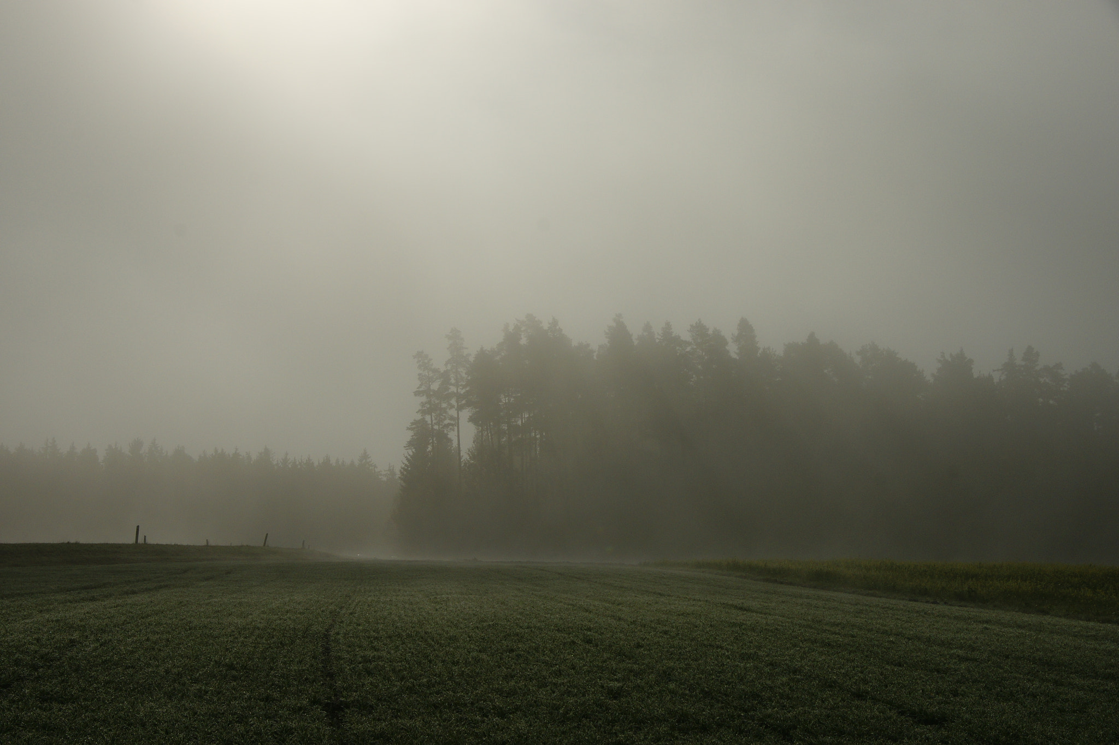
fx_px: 2098
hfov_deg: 29.9
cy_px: 372
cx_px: 560
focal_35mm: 68
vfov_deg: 20.2
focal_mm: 45
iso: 200
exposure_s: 1/3200
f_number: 14
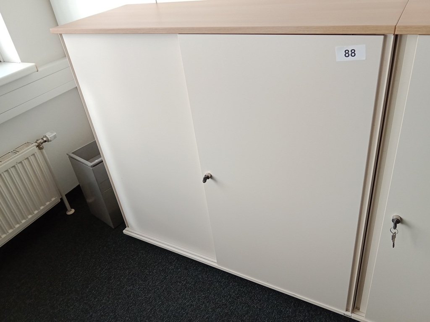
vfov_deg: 51.4
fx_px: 335
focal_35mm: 27
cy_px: 161
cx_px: 215
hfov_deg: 65.3
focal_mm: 3.65
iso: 200
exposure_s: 1/100
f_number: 2.2
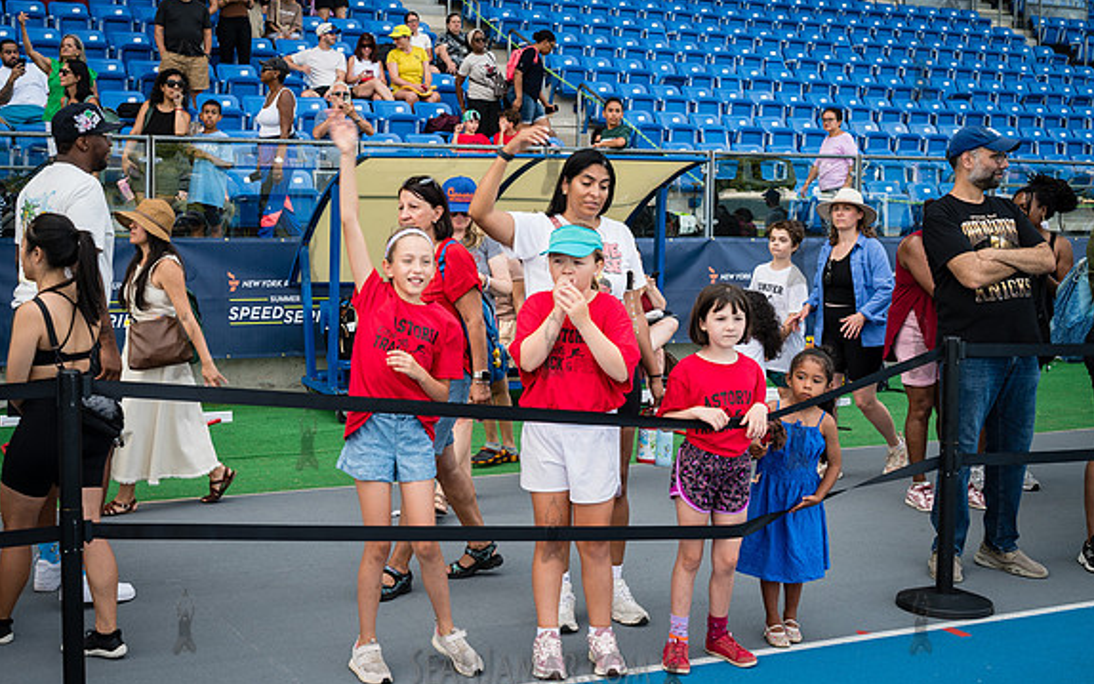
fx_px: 1461
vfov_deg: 26.3
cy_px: 264
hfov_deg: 40.8
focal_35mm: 49
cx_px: 429
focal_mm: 39
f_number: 5
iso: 100
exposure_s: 1/160
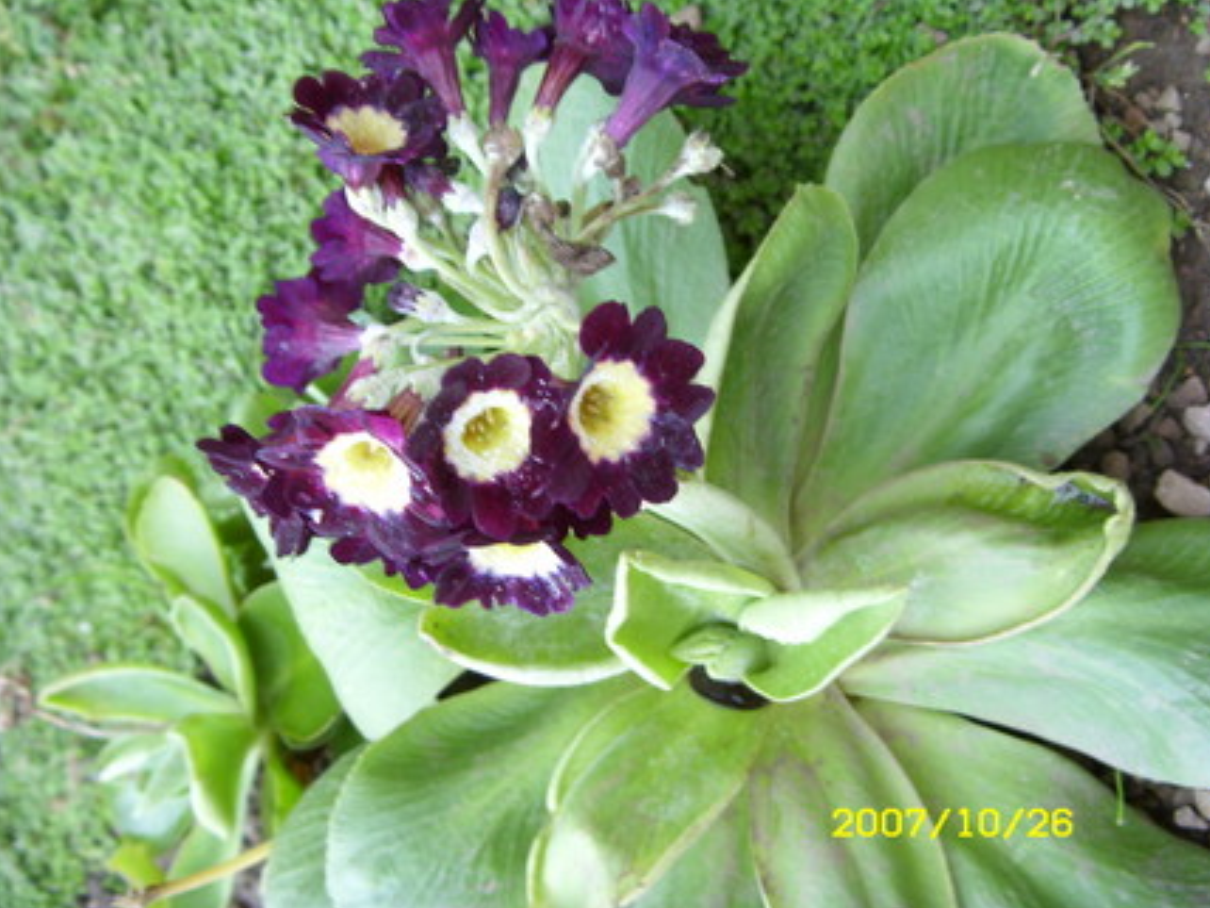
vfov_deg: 39.7
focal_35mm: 36
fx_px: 1258
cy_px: 455
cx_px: 608
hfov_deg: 51.4
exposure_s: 1/30
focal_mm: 7.28
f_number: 3.6
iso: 100
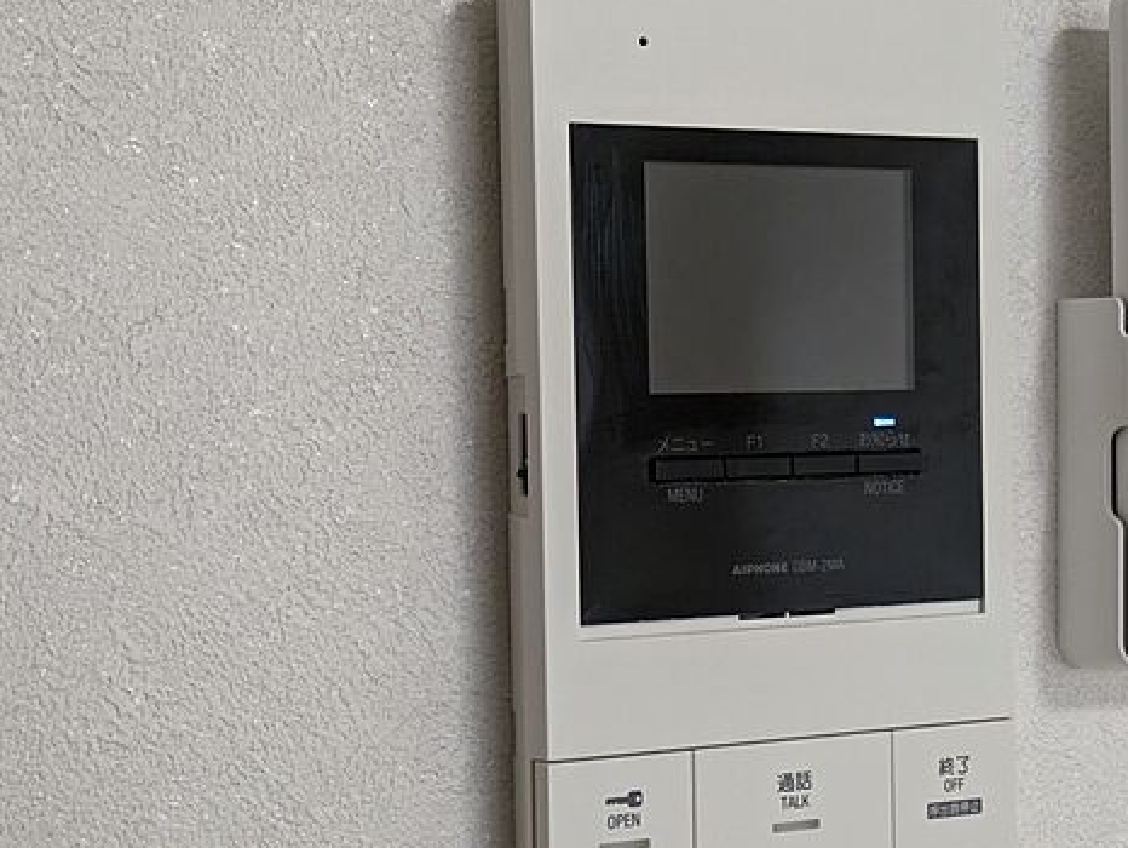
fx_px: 2282
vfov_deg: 21.0
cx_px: 748
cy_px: 453
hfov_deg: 27.6
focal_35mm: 70
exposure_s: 1/120
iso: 395
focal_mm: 5.43
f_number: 1.89
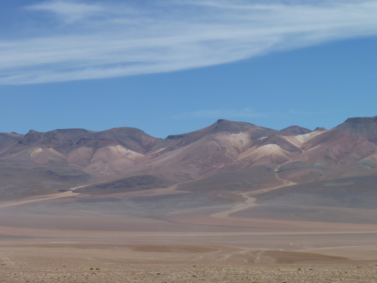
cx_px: 188
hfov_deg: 14.7
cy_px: 142
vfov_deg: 11.1
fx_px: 1459
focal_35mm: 134
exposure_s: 1/500
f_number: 6.3
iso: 80
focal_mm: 23.7
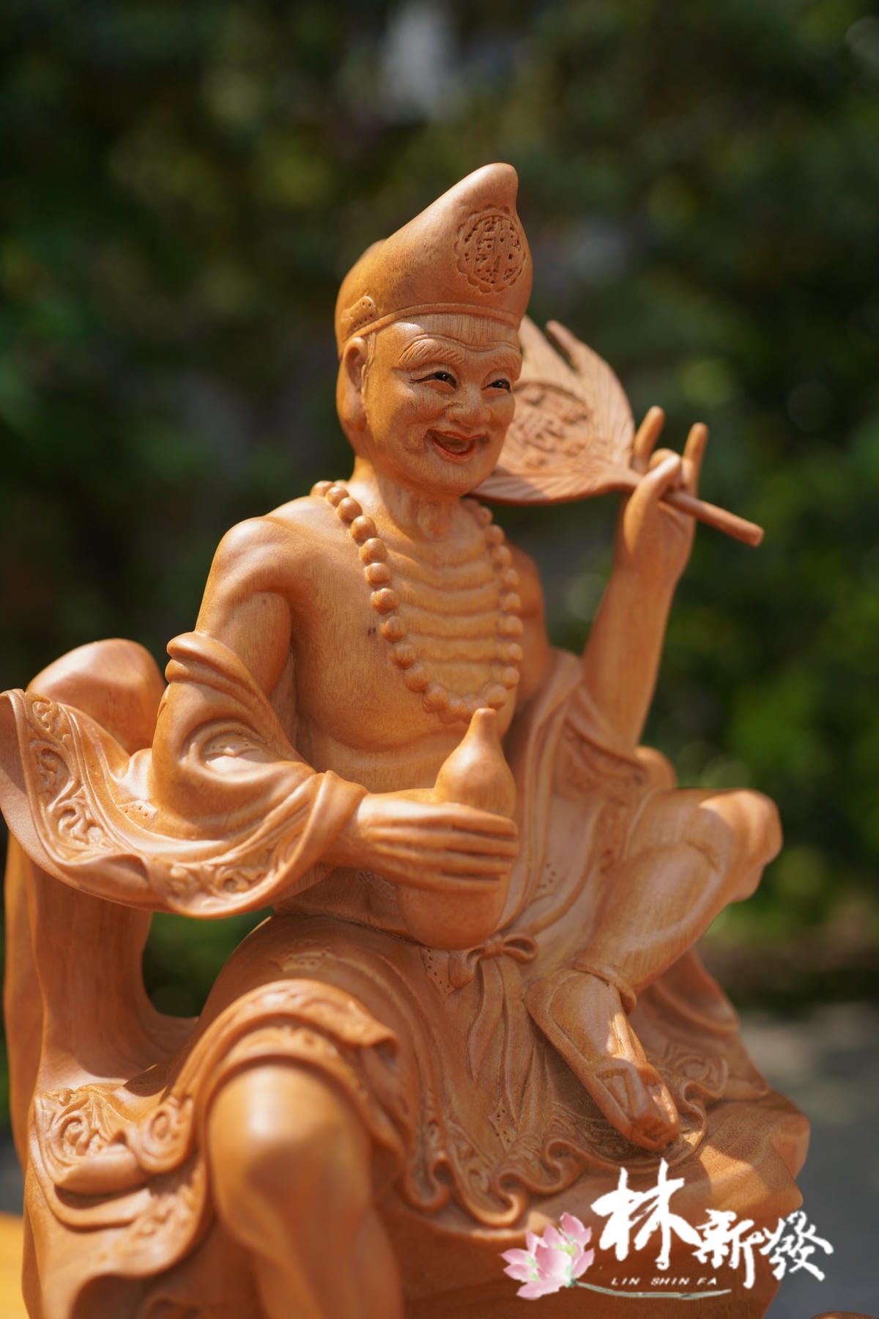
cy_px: 660
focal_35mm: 35
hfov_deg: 37.9
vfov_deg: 54.4
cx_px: 440
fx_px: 1282
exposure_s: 1/4000
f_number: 4
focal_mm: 35
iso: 400
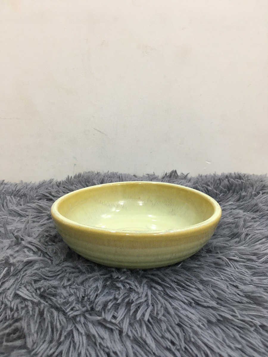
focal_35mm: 29
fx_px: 299
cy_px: 178
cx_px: 134
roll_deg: -1.1
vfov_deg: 61.7
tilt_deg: -16.2
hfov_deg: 48.2
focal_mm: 4.15
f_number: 2.2
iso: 100
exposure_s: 1/33
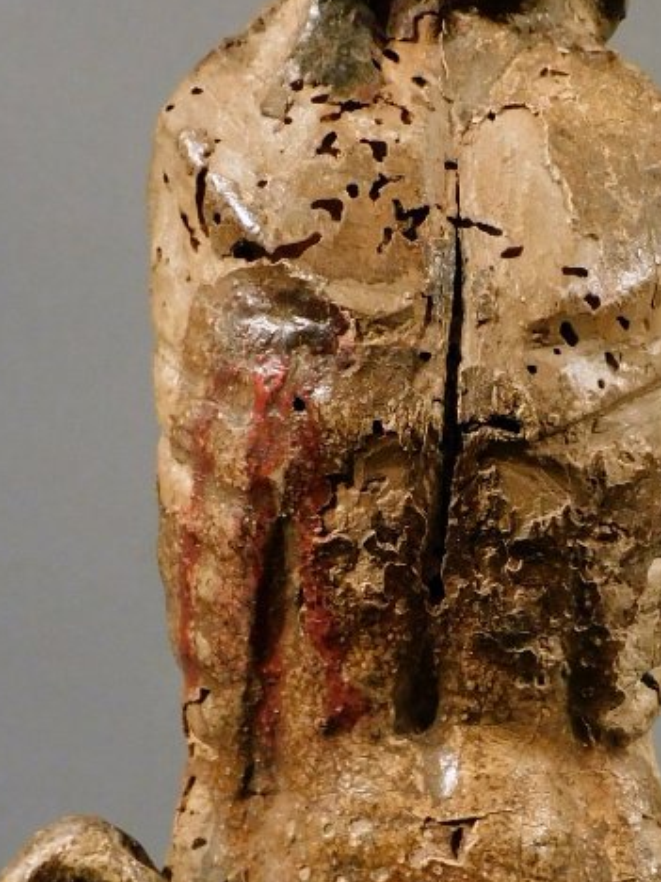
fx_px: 1960
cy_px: 520
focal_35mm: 77
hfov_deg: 19.1
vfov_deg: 25.3
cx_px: 433
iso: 320
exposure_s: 1/30
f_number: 3.5
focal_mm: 5.4
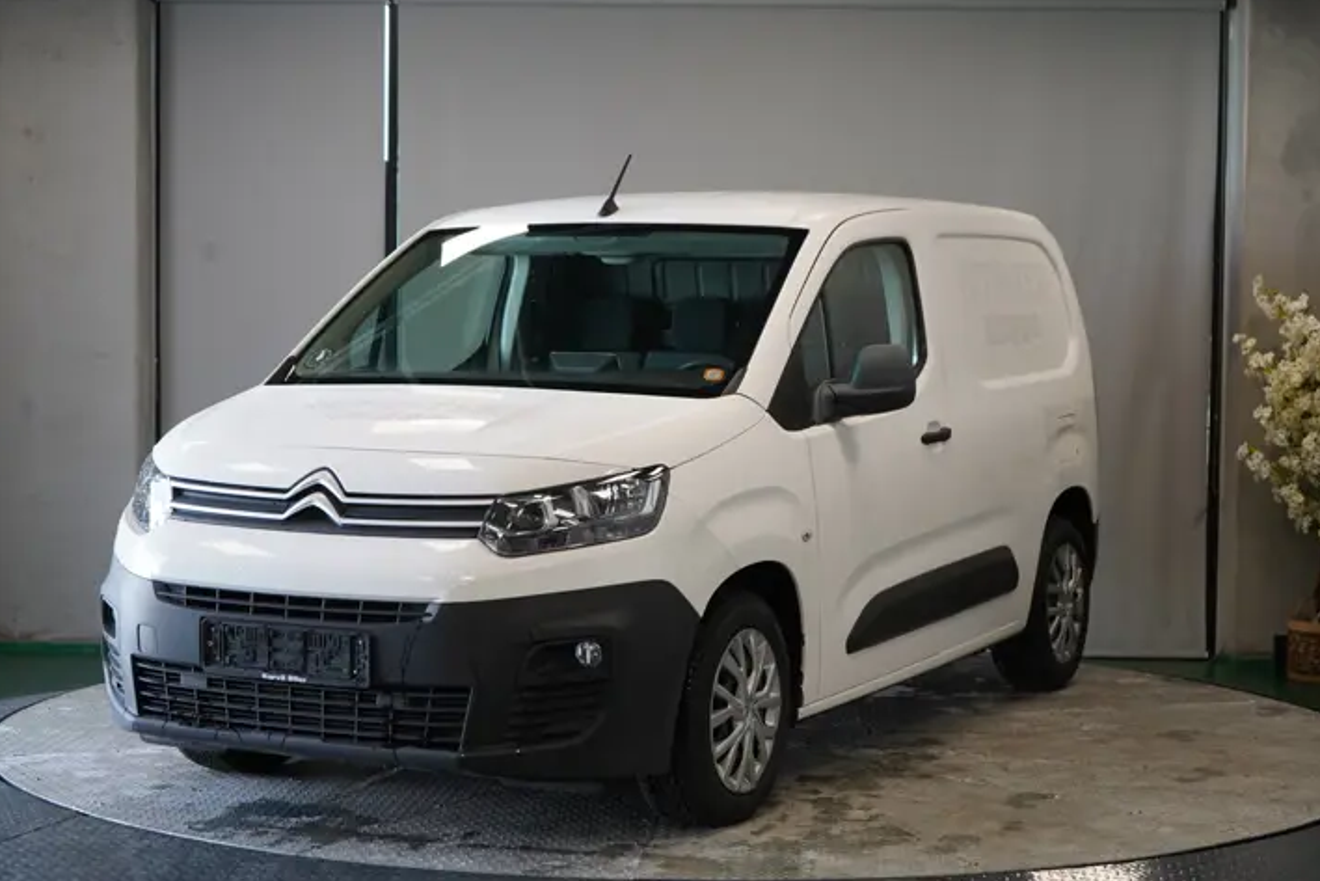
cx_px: 653
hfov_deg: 30.5
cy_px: 438
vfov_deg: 20.6
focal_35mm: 66
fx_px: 2420
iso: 1250
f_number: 5.6
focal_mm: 65
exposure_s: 1/160
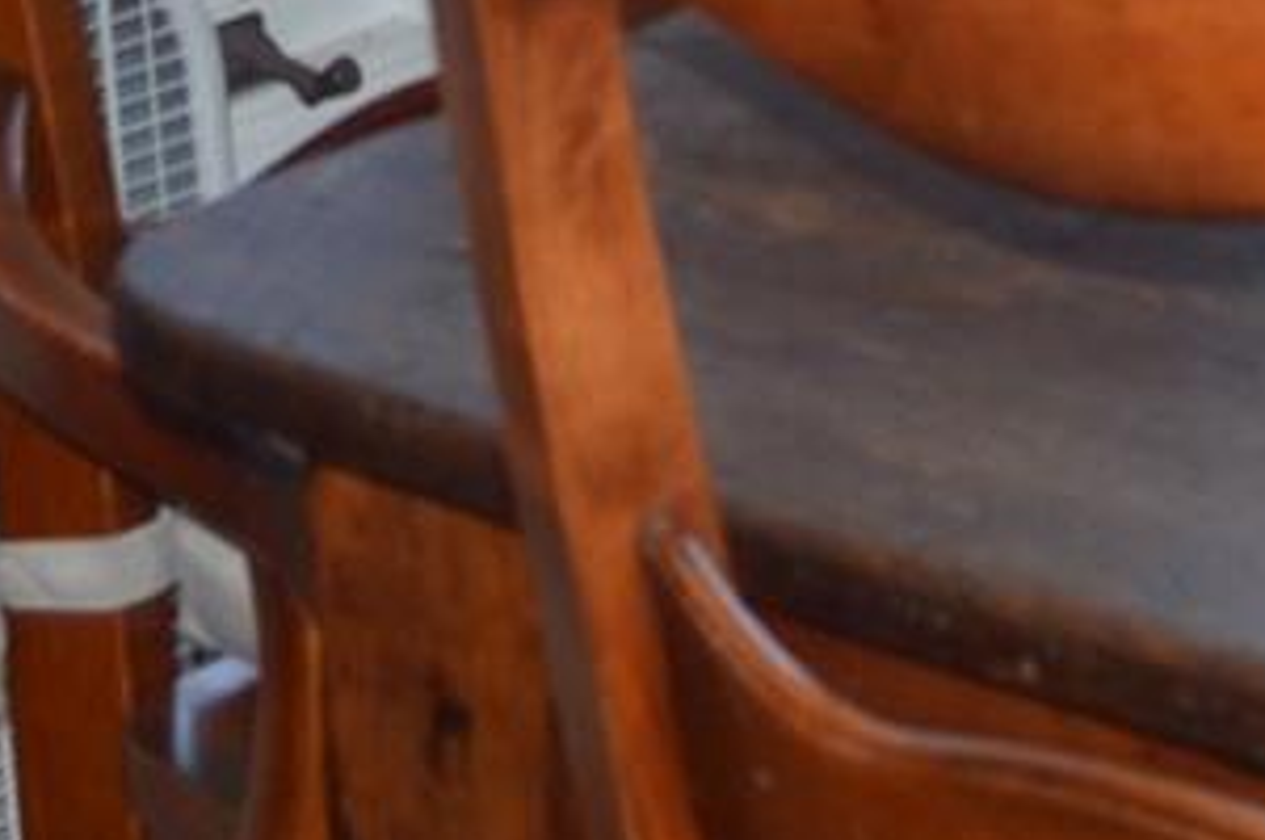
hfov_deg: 11.0
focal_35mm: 184
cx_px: 1467
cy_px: -1518
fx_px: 6458
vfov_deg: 6.8
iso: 100
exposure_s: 1/160
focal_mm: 18
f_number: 3.5
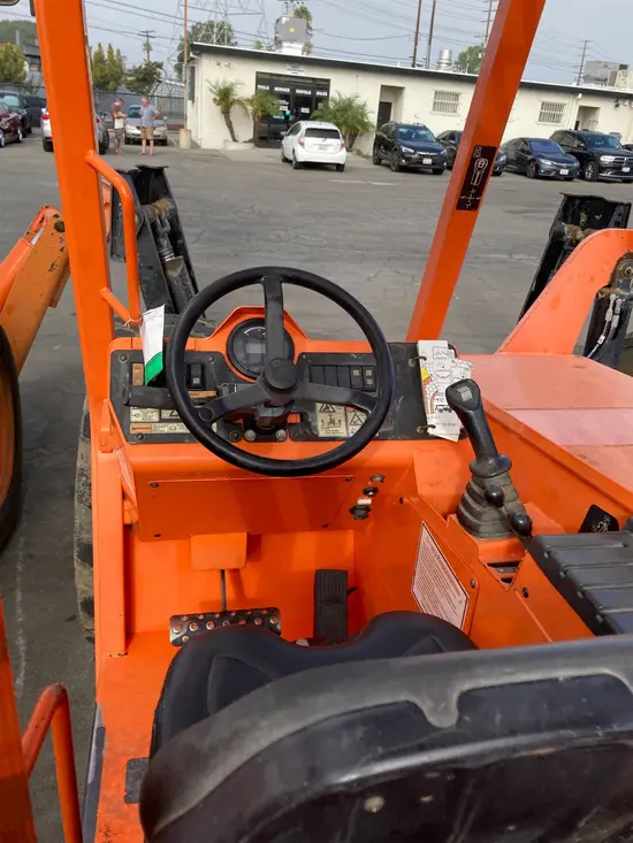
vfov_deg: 63.4
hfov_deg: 49.8
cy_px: 422
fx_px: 682
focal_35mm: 28
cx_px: 316
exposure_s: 1/771
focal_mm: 3.99
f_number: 1.8
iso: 20
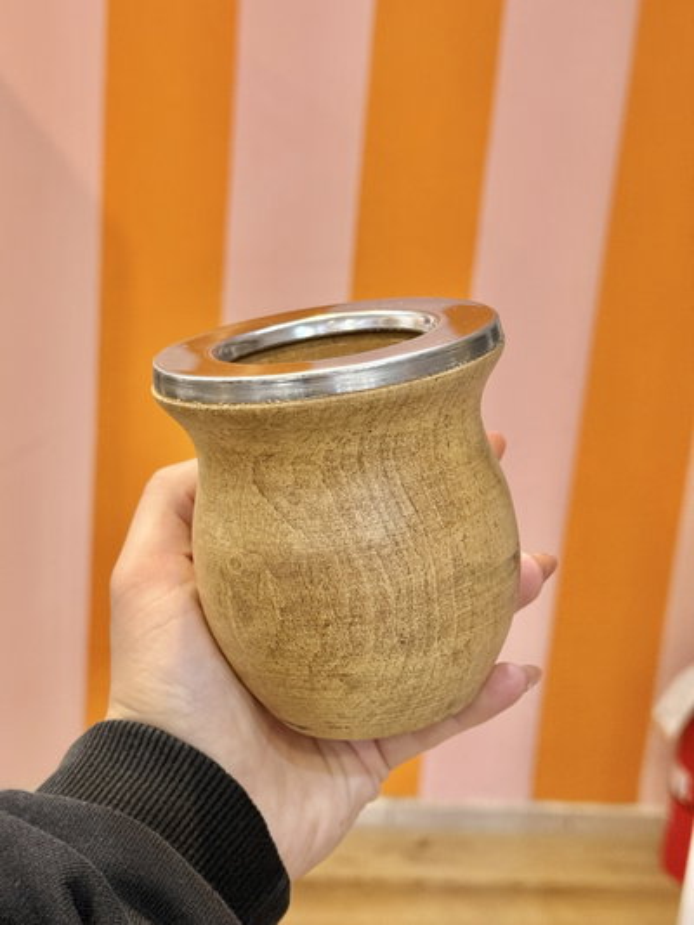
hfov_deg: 30.3
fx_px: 1283
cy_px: 462
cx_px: 347
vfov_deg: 39.6
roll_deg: -4.8
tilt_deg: -16.2
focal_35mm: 48
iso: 250
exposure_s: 1/50
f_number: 1.78
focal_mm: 6.76
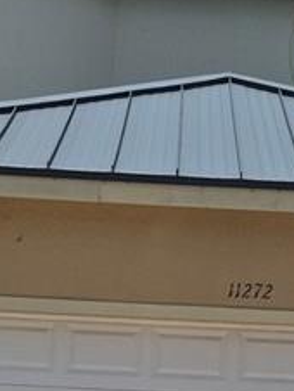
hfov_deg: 12.1
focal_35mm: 122
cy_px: 528
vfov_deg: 15.3
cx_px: 209
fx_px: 1379
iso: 80
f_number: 1.8
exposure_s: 1/6576
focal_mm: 5.4
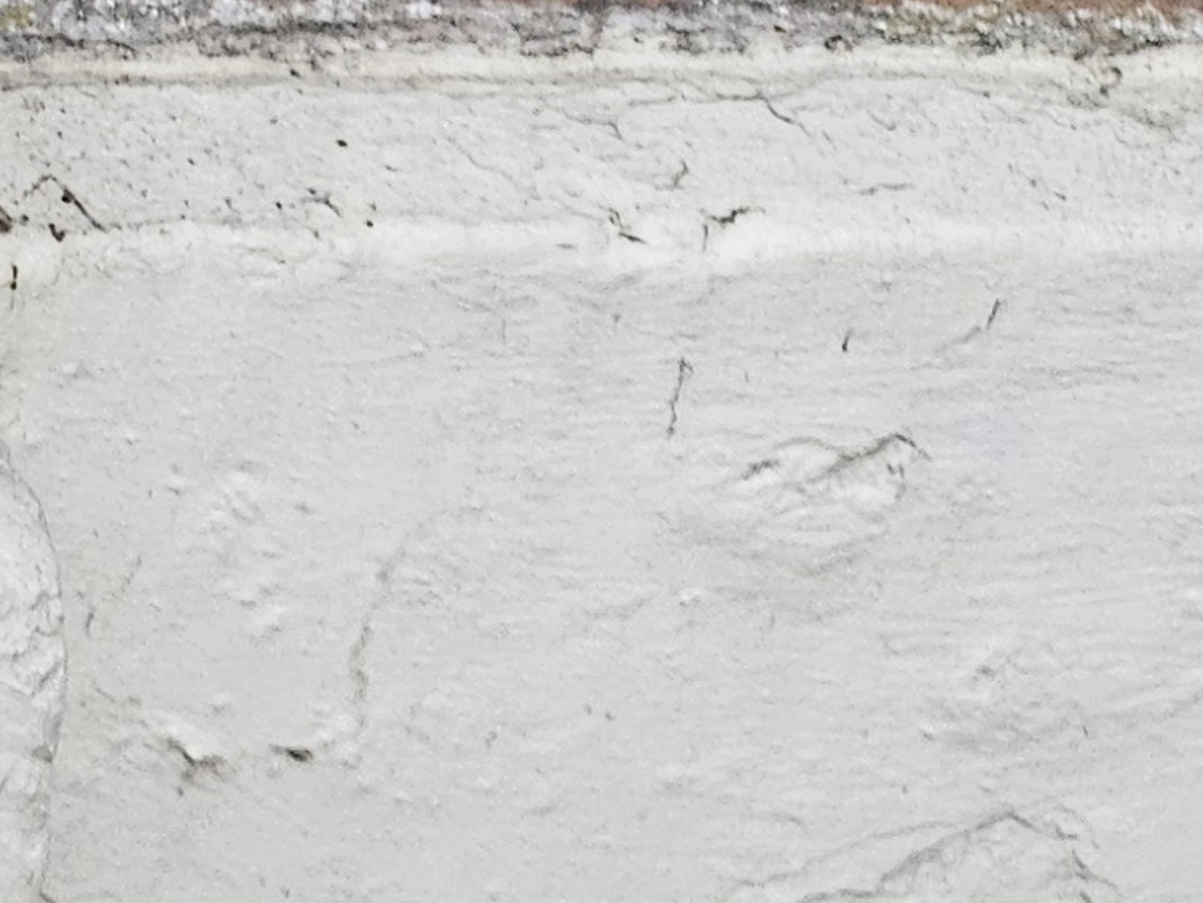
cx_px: -1639
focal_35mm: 122
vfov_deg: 11.9
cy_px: -204
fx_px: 4241
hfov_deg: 12.7
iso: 500
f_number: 1.8
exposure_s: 1/33.3
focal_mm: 5.4
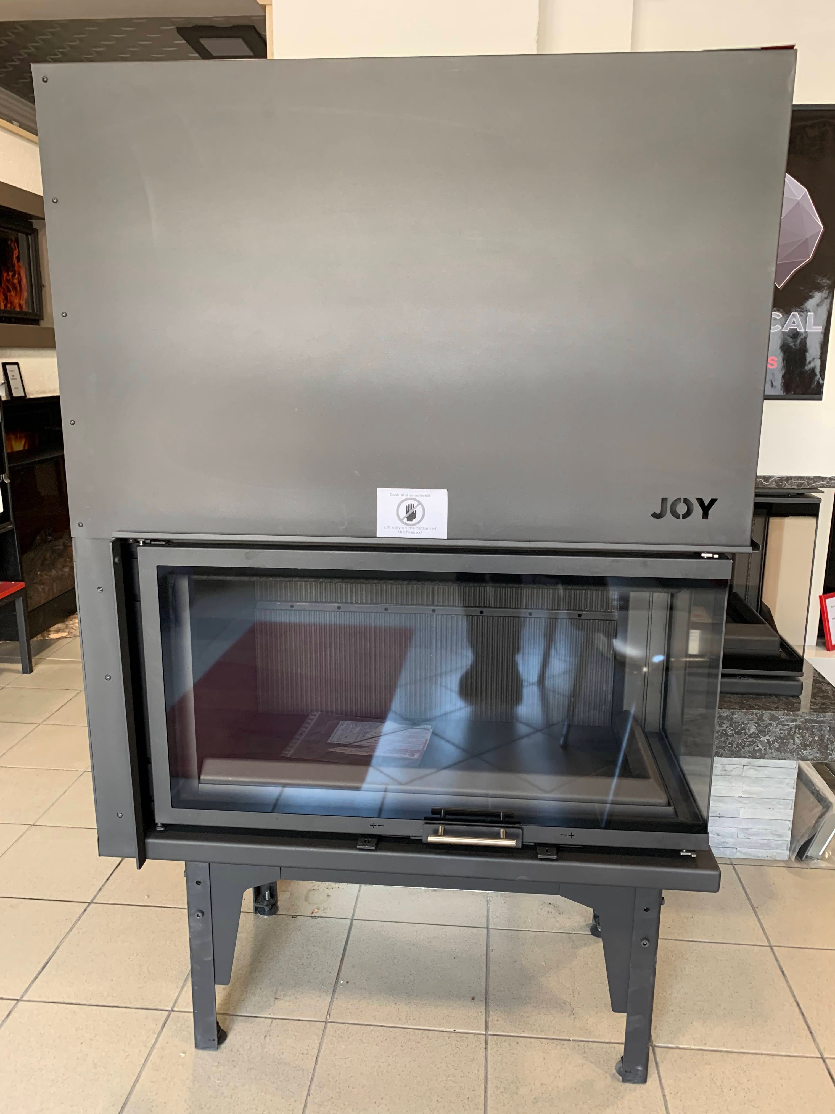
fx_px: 836
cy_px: 557
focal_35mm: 26
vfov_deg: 67.3
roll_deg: -0.8
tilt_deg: -13.3
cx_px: 418
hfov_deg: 53.1
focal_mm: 4.25
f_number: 1.8
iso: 125
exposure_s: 1/50
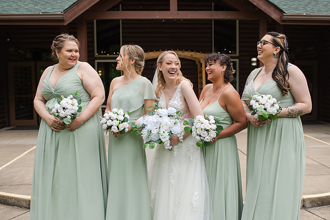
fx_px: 367
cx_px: 178
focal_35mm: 40
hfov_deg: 48.4
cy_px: 123
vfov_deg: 33.3
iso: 140
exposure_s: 1/1000
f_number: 3.5
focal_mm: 35
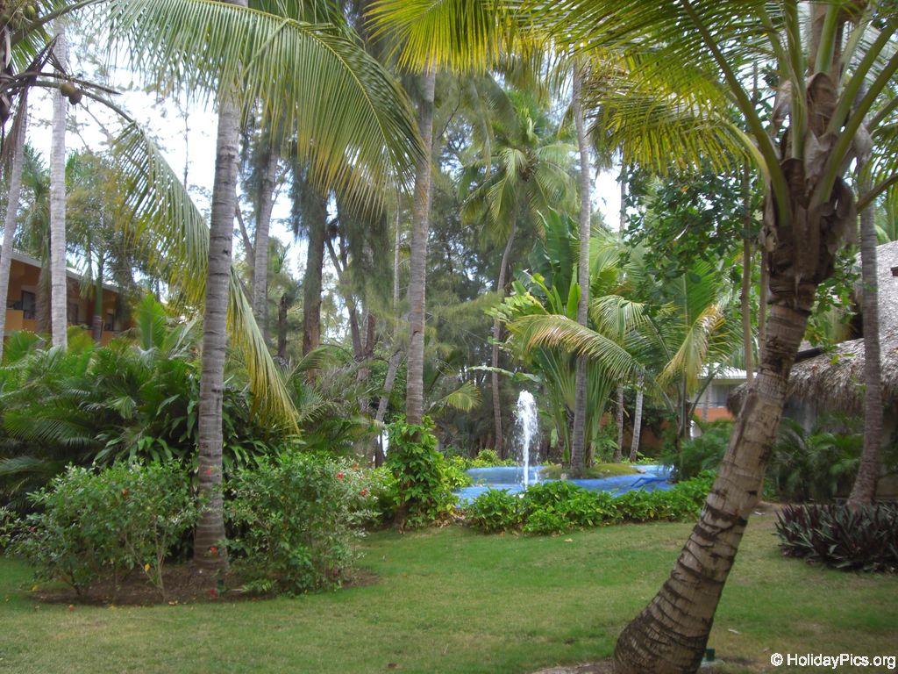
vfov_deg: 37.7
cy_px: 337
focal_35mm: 38
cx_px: 449
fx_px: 986
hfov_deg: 49.0
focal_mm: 6.2
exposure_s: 1/80
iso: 64
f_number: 2.7
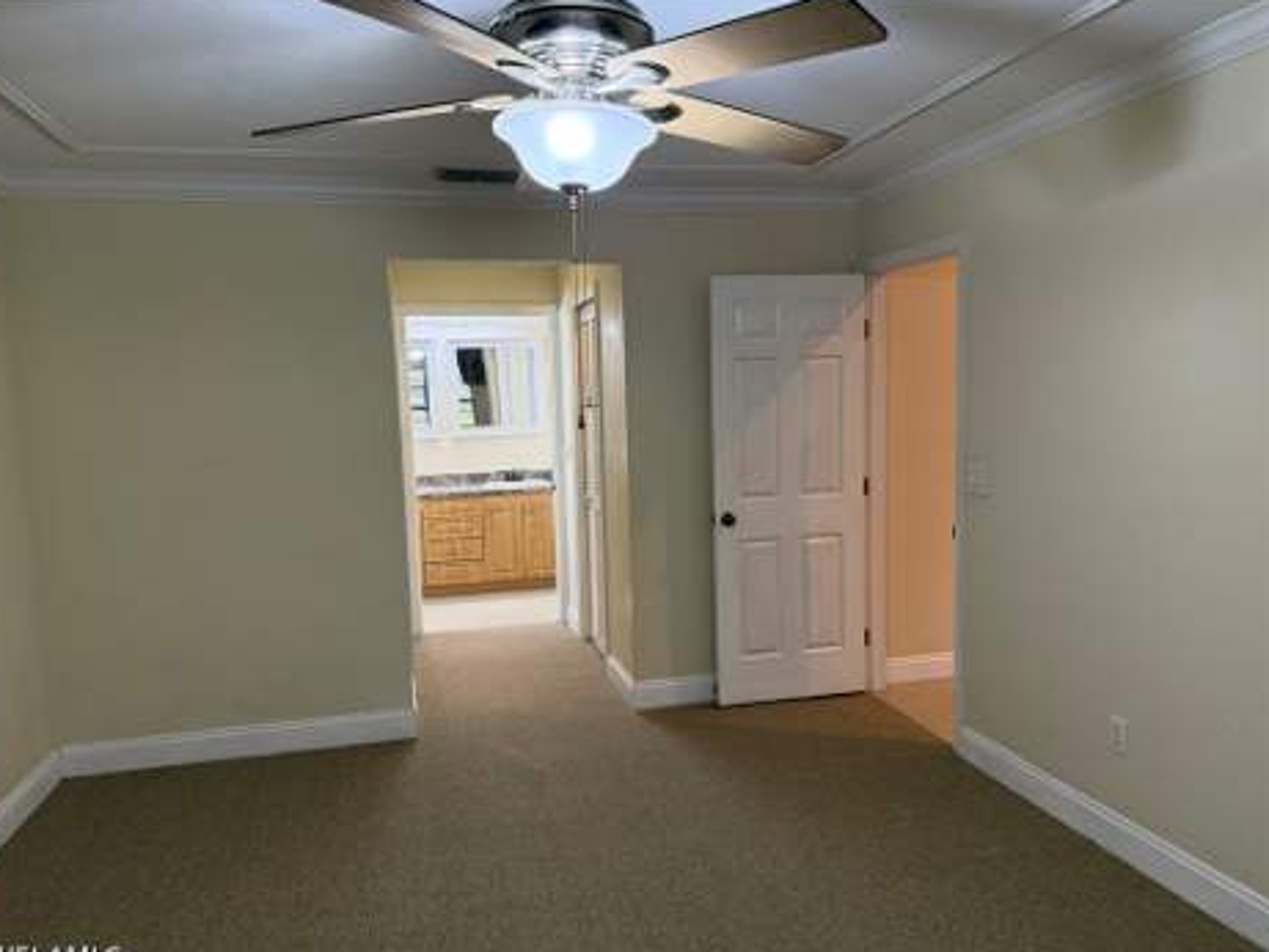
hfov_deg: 69.4
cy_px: 484
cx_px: 622
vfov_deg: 54.9
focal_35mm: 25
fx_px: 917
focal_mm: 6.76
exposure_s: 1/120
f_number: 1.78
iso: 400
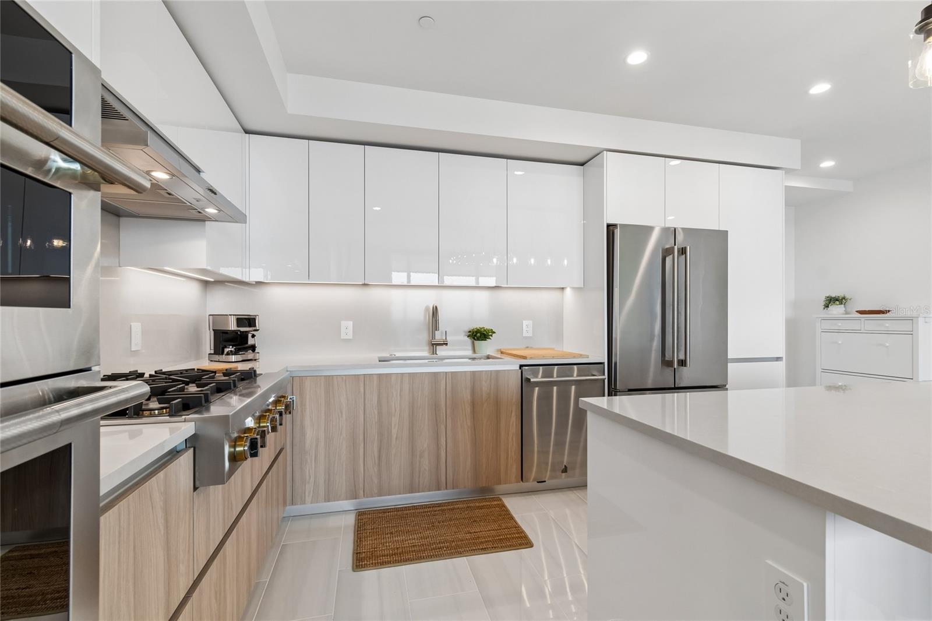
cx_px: 466
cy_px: 310
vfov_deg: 77.3
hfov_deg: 100.4
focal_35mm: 15
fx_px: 388
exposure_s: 1/40
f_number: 7.1
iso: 100
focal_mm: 10
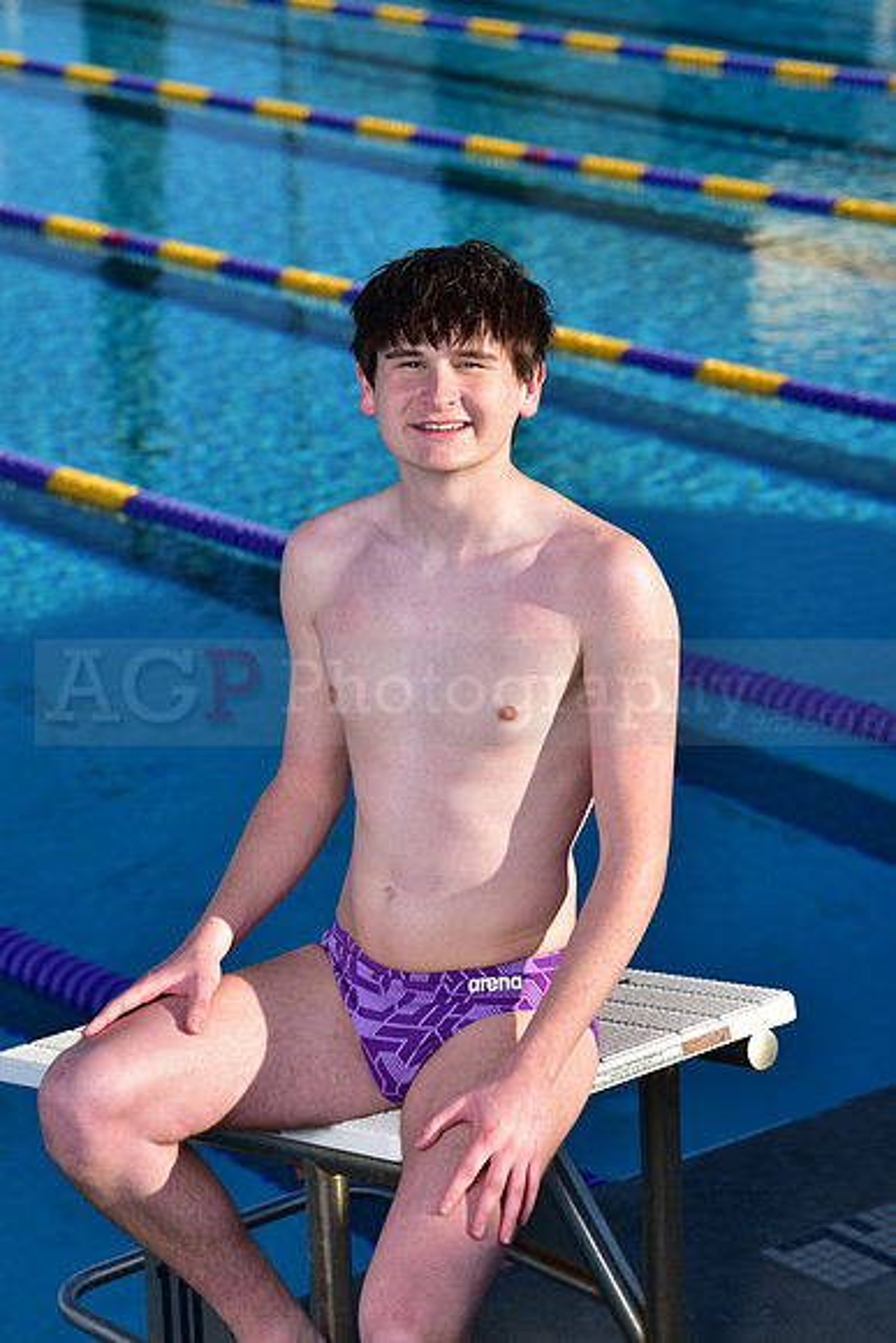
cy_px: 672
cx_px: 448
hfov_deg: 12.5
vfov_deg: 18.6
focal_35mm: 110
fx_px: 4104
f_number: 6.3
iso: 64
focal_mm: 110
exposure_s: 1/250
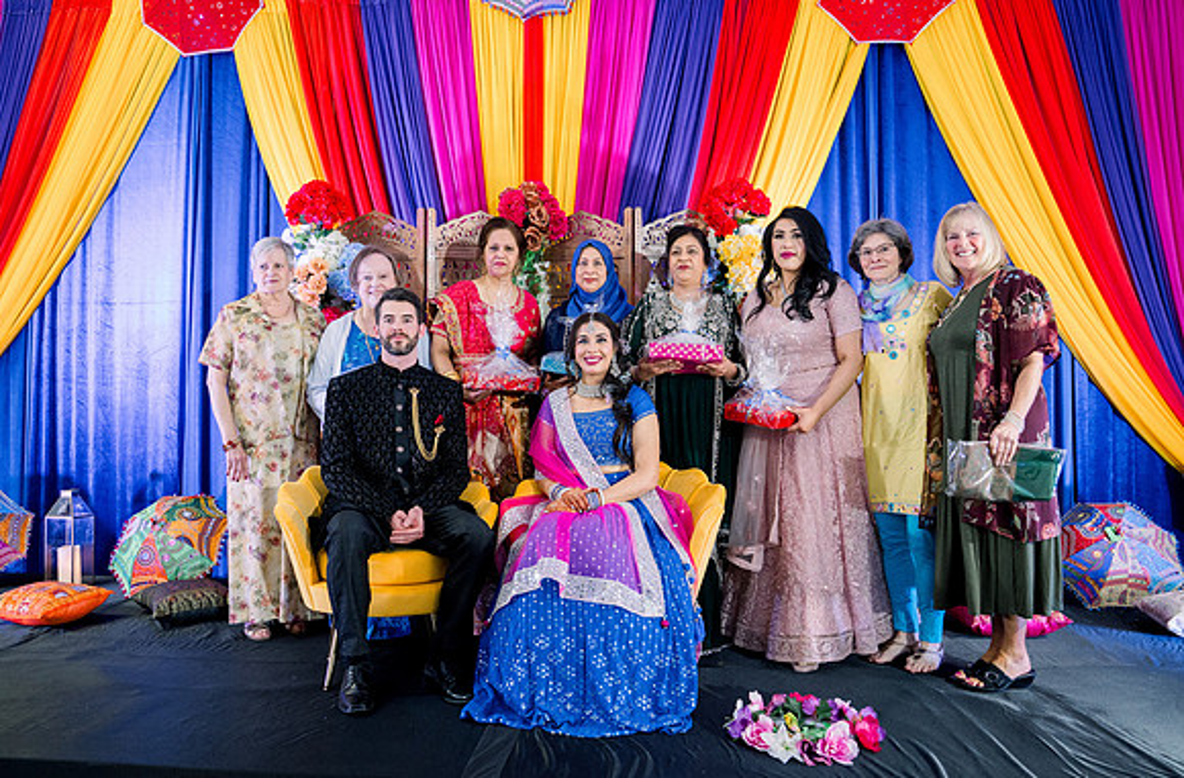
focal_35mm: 28
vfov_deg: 46.6
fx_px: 904
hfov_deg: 66.4
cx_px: 558
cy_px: 388
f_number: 2.8
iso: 1250
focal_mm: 24
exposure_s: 1/125
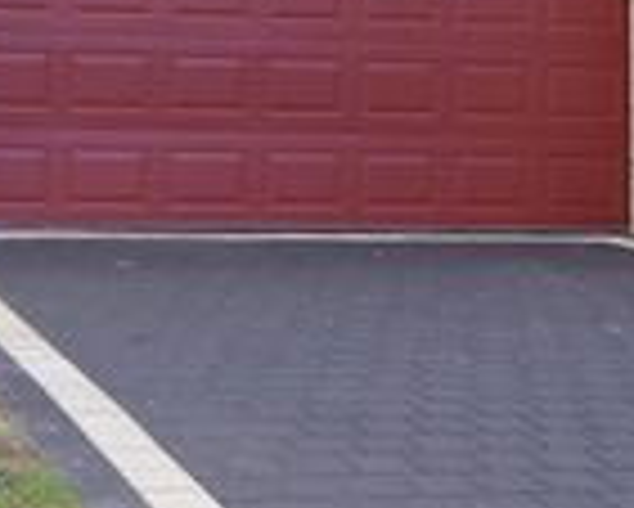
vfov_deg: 15.8
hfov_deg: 19.7
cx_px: -13
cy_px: -83
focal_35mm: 94
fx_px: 1765
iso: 200
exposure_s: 1/50
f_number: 10
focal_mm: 20
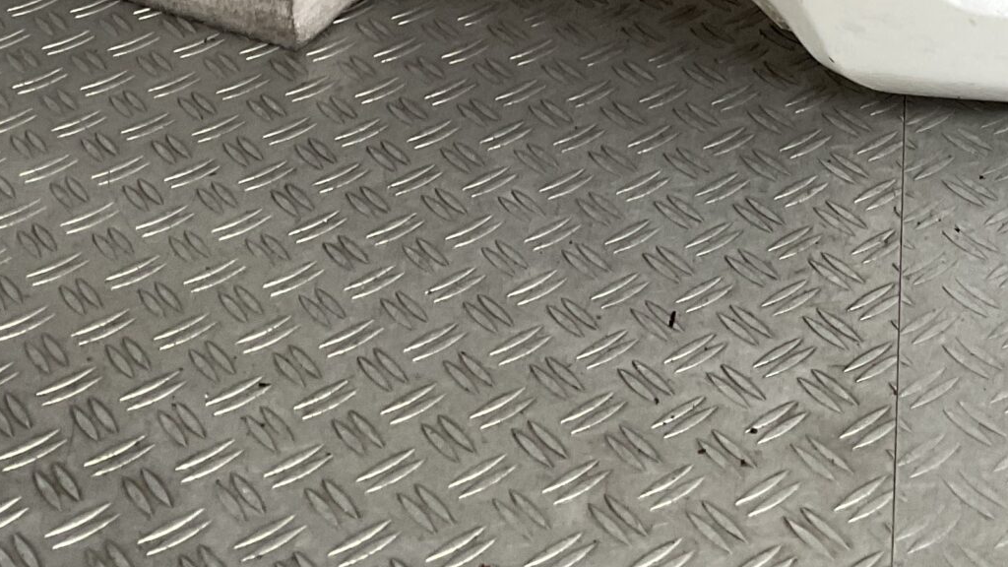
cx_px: 624
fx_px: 2112
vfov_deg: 14.0
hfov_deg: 26.8
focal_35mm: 79
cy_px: -354
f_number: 1.8
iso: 50
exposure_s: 1/50
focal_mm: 3
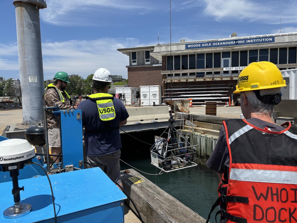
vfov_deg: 53.1
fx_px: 223
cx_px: 148
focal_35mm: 26
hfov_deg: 67.3
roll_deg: +1.9
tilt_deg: -3.5
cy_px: 112
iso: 50
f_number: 1.6
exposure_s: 1/4082
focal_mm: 5.96
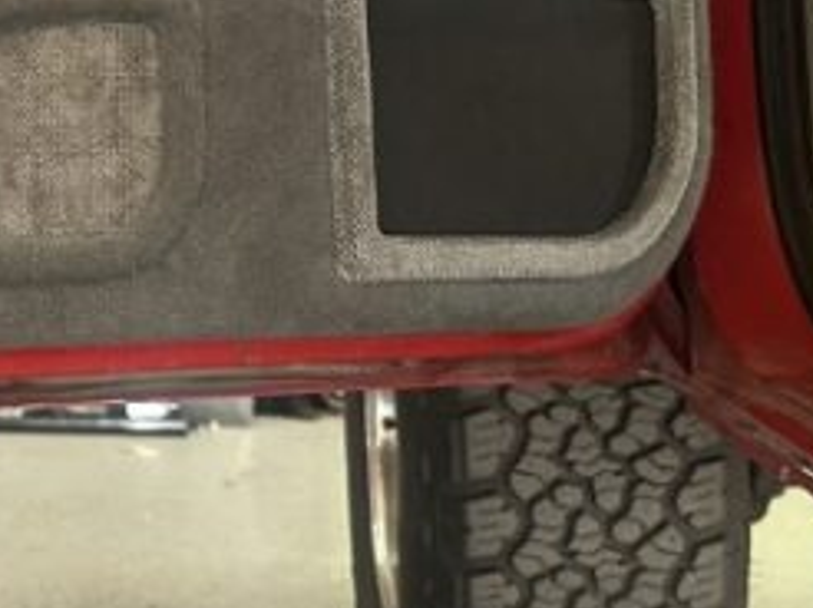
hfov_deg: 24.6
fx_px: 1760
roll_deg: -0.3
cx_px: -40
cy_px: 155
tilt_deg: -0.6
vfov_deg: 19.5
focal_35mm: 75
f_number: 1.78
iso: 400
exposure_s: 1/60
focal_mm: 6.86
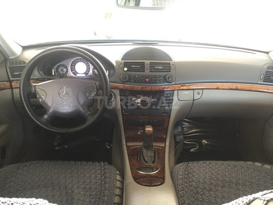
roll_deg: -3.5
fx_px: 229
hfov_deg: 61.7
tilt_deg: -24.6
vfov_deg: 48.2
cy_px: 102
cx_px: 136
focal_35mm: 29
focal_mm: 4.15
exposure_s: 1/33
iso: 160
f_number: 2.2
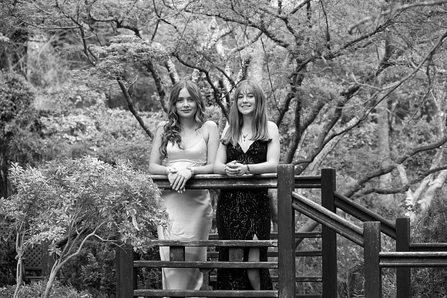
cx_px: 224
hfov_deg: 19.5
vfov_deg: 13.0
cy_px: 149
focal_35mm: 105
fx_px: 1304
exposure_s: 1/800
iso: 1250
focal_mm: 105
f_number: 6.3
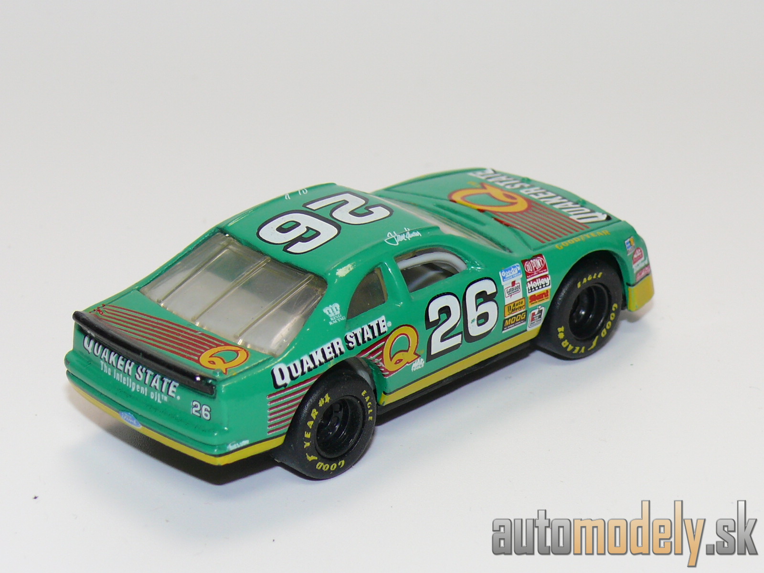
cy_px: 286
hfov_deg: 18.2
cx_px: 382
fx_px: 2384
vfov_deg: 13.7
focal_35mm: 108
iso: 100
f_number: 4
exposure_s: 1/30
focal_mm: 13.8
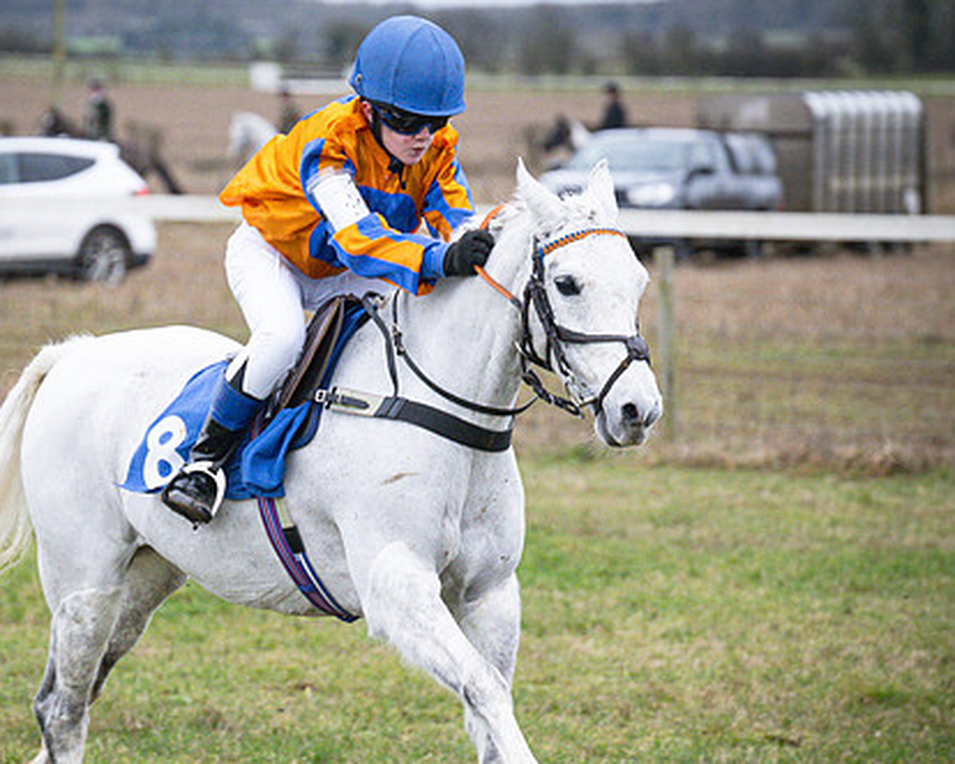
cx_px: 308
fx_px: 6386
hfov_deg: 8.5
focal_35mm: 226
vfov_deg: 6.8
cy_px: 412
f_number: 2.8
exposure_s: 1/1000
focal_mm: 86
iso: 1600
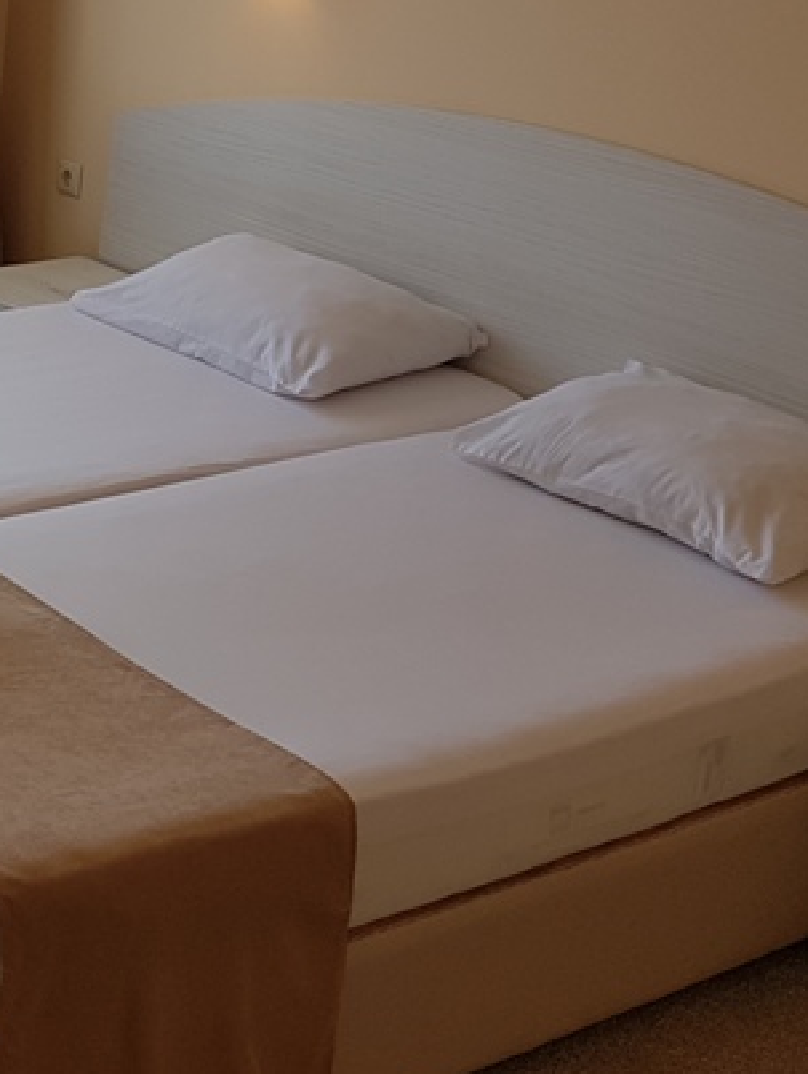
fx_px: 2051
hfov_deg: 20.4
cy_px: 373
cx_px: -243
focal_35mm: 66
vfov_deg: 29.2
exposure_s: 1/195
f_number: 1.7
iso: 40
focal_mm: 4.2
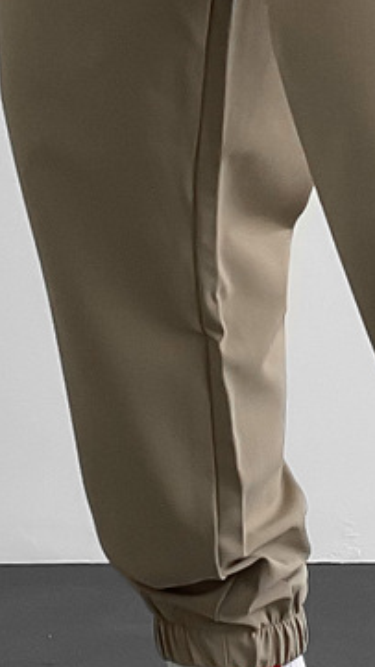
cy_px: 83
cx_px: 249
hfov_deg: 8.7
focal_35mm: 140
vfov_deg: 15.2
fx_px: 2475
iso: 40
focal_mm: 3
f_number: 1.8
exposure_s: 1/120
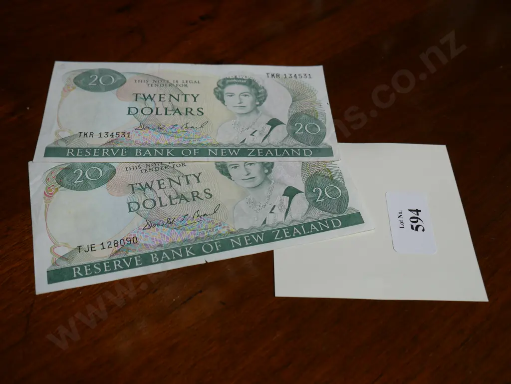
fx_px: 620
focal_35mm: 42
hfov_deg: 44.8
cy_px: 192
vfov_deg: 34.4
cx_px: 256
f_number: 5
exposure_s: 1/60
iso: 250
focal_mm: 21
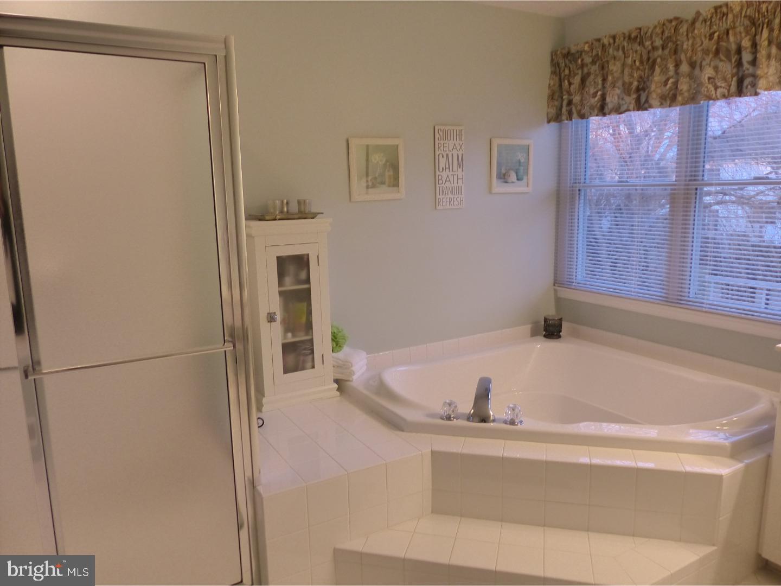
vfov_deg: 54.9
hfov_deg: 69.4
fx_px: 564
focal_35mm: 25
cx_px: 390
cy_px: 293
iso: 400
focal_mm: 4.5
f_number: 2.8
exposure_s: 1/80
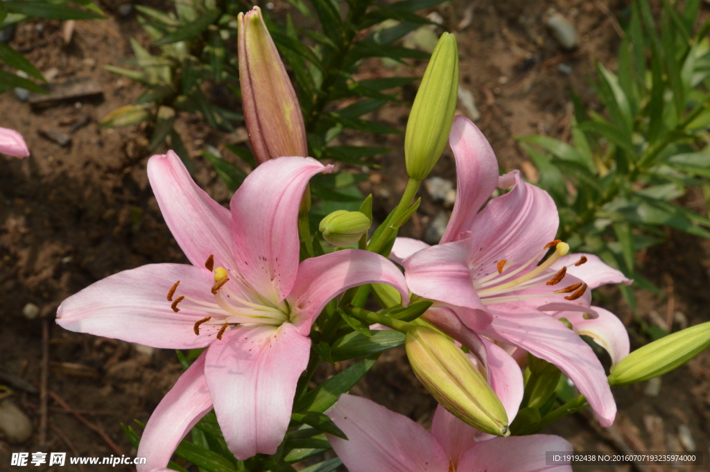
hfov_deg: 16.1
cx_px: 355
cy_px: 236
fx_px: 2512
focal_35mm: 128
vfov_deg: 10.7
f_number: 18
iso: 560
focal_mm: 85
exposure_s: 1/250
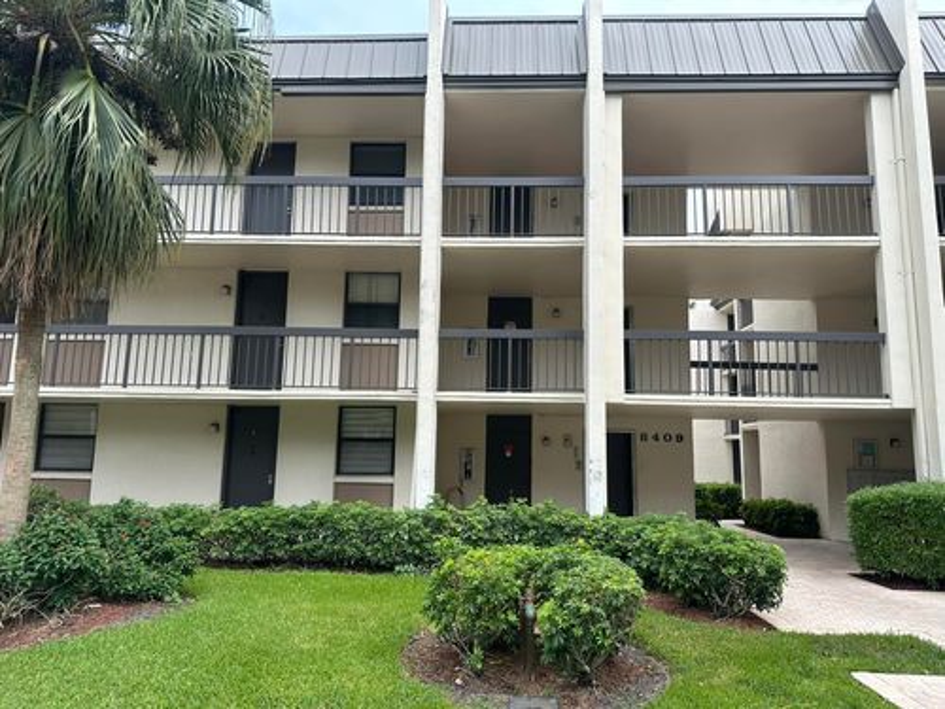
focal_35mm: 24
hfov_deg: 71.6
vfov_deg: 56.8
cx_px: 472
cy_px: 354
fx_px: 655
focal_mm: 6.86
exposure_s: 1/364
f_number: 1.78
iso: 80
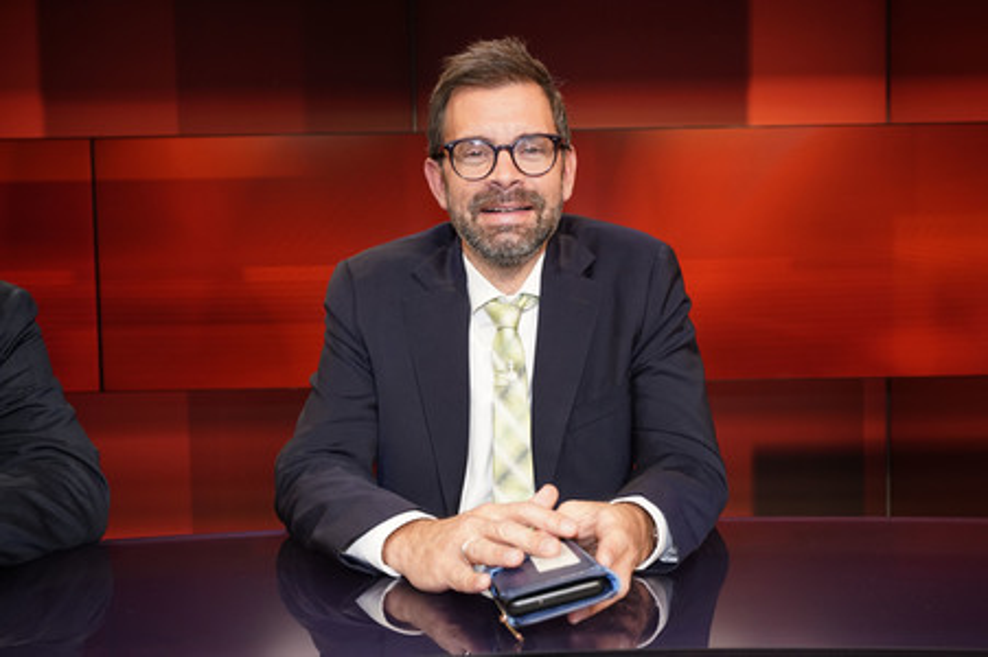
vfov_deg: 42.3
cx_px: 494
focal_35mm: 31
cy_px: 328
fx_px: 850
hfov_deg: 60.3
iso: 2000
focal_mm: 31
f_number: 5
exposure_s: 1/125
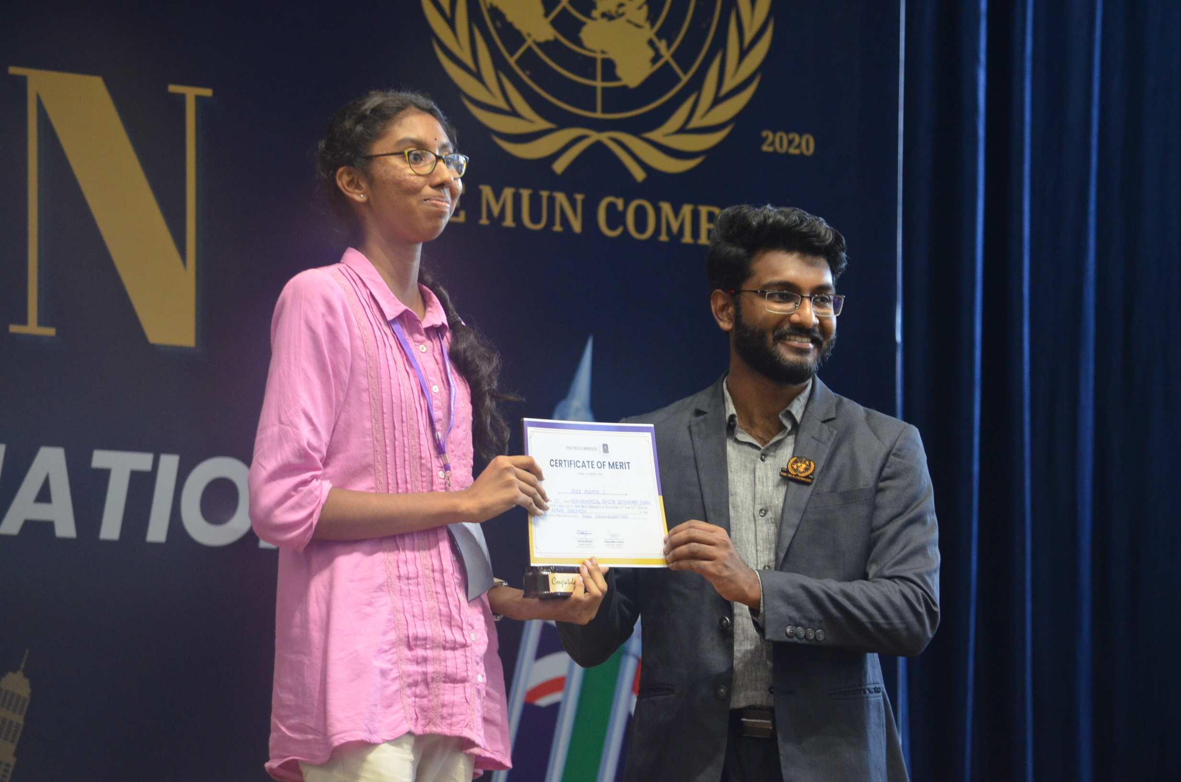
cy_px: 391
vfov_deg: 5.1
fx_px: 8839
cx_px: 590
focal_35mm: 270
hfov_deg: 7.6
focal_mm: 180
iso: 1600
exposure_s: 1/50
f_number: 5
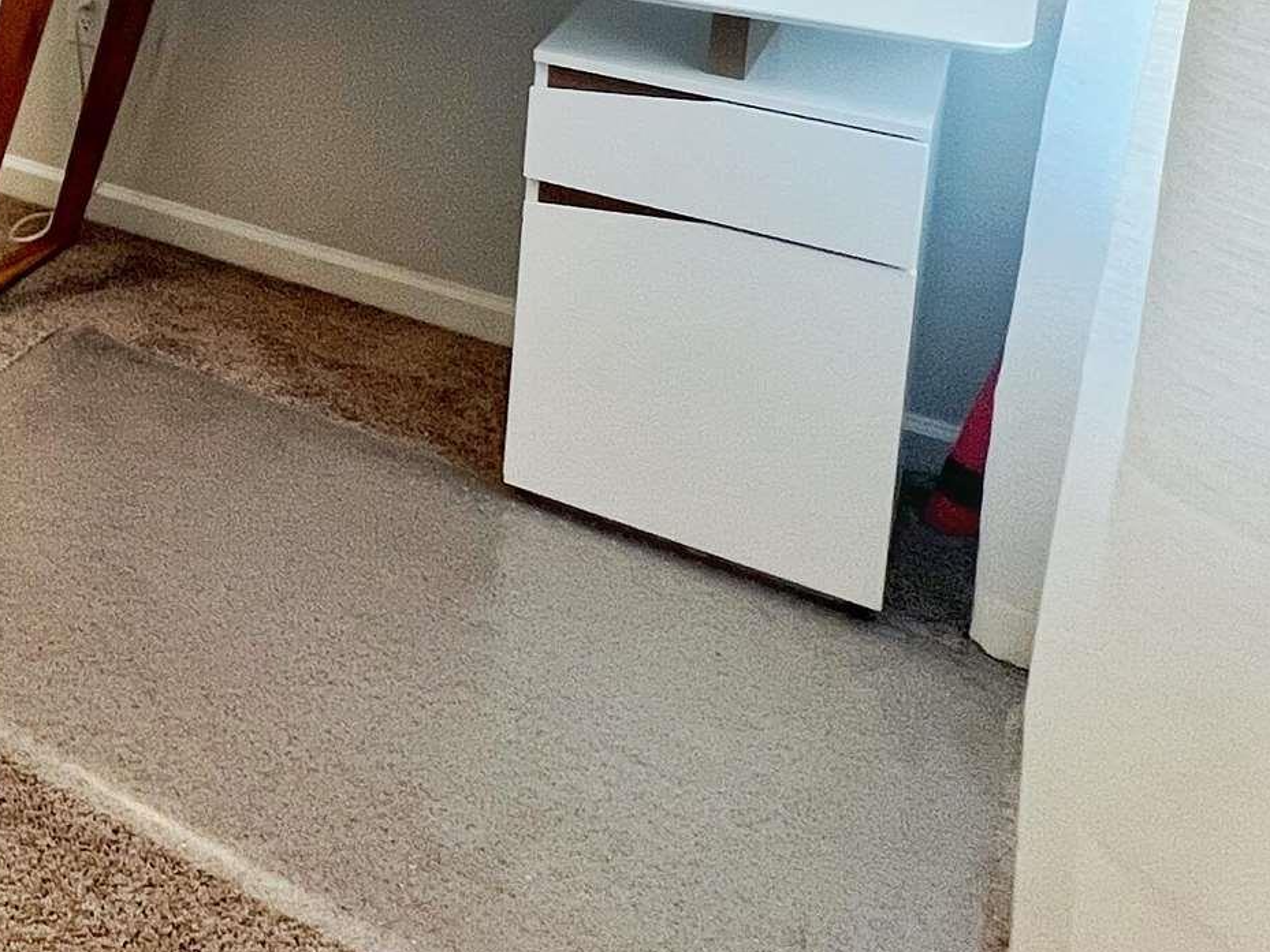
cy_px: -287
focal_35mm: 43
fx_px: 1578
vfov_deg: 27.9
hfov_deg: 33.7
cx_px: -324
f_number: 1.8
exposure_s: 1/60
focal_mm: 1.57
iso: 125
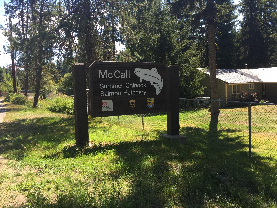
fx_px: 232
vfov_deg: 48.2
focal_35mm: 29
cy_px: 104
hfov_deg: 61.7
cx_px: 138
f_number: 2.2
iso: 32
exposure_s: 1/501
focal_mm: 4.15
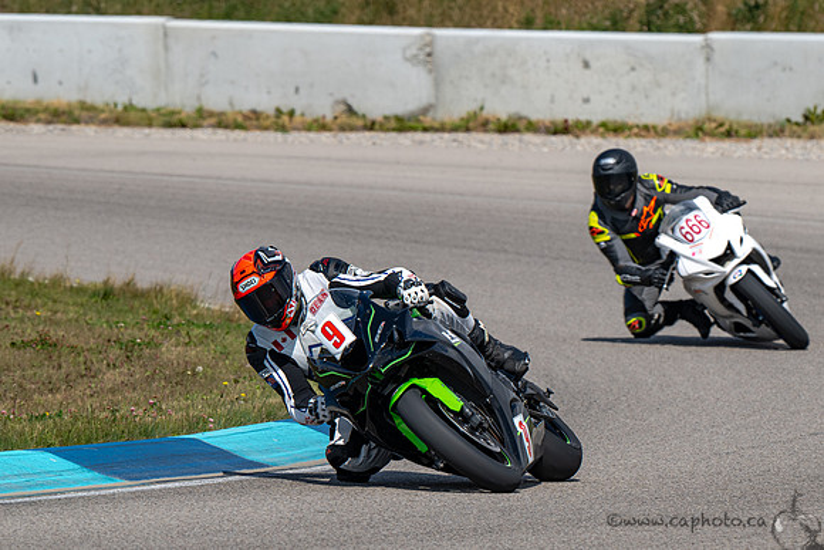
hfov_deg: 4.1
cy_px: 373
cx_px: 473
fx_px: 11531
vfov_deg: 2.7
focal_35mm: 504
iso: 160
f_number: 9
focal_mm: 340
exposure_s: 1/800
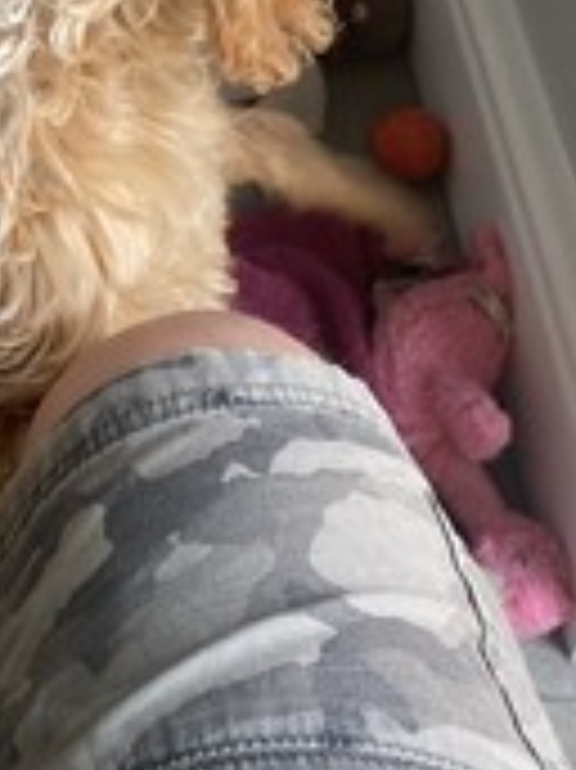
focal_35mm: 78
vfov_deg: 23.3
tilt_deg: -42.1
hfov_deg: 18.3
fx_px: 1733
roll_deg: -1.1
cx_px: -36
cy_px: -113
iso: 100
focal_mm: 4.25
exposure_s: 1/121
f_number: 1.8
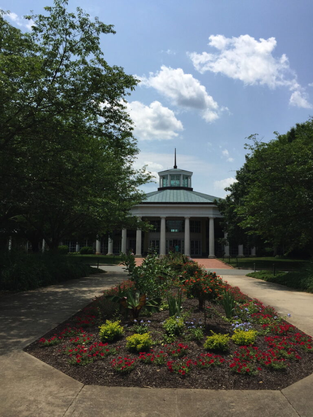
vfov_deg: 61.7
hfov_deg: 48.2
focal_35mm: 29
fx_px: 350
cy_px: 208
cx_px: 156
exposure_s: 1/3300
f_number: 2.2
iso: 32
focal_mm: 4.15
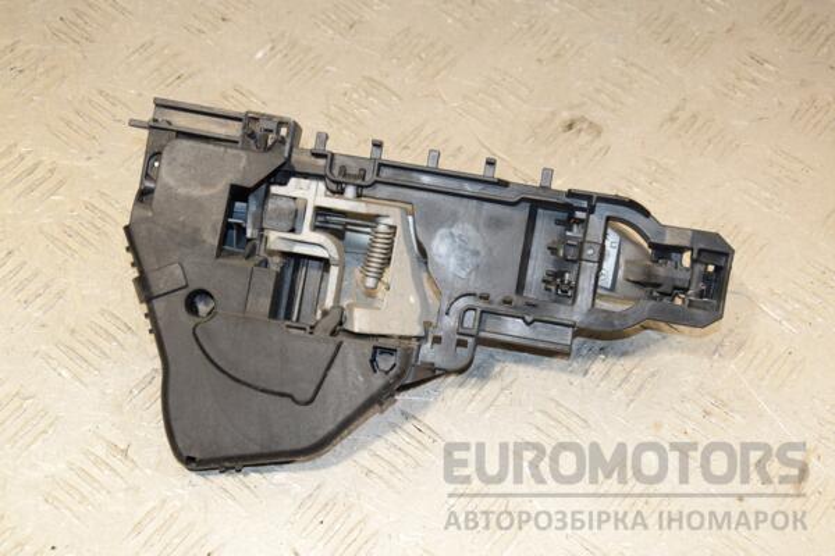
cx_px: 418
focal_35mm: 68
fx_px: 1566
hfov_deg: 29.9
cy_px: 278
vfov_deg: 20.2
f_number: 7.1
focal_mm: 45
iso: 800
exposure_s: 1/200
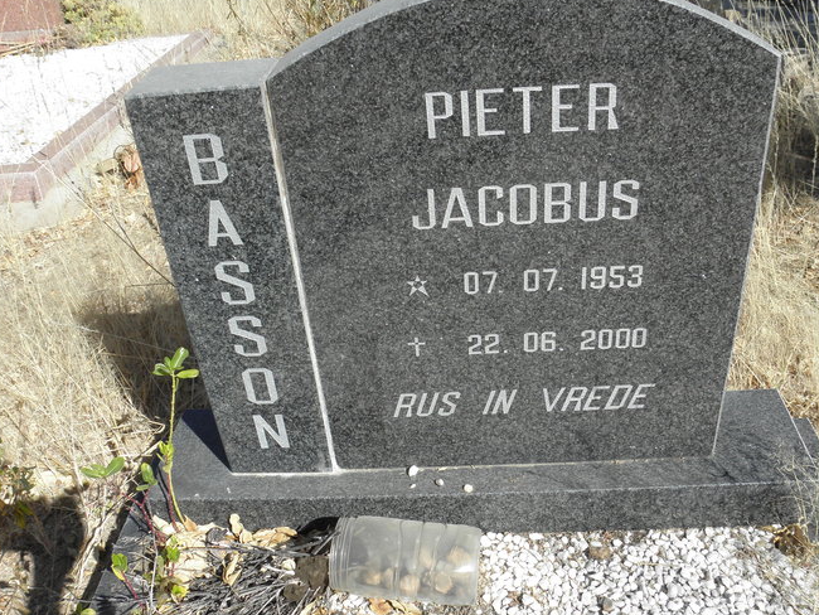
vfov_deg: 44.2
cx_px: 407
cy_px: 319
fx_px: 757
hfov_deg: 56.8
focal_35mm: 32
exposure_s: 1/250
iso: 64
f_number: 5.6
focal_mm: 4.6
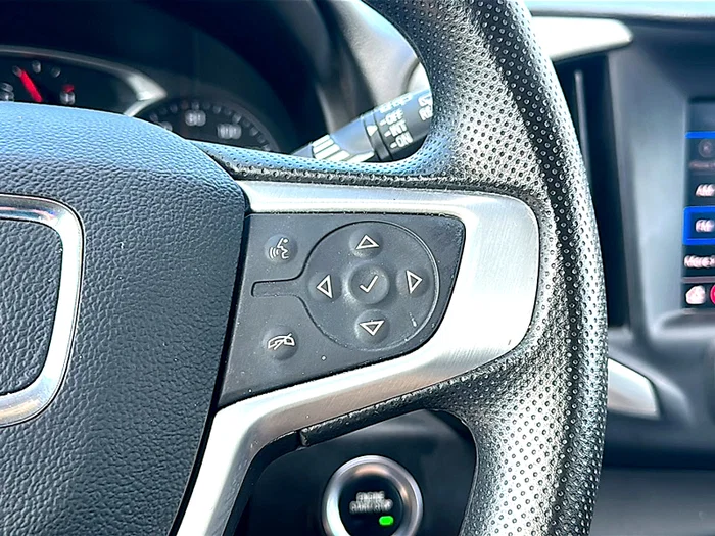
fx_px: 868
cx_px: 358
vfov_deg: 34.3
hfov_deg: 44.8
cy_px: 268
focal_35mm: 42
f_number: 1.78
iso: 80
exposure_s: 1/118
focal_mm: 6.86
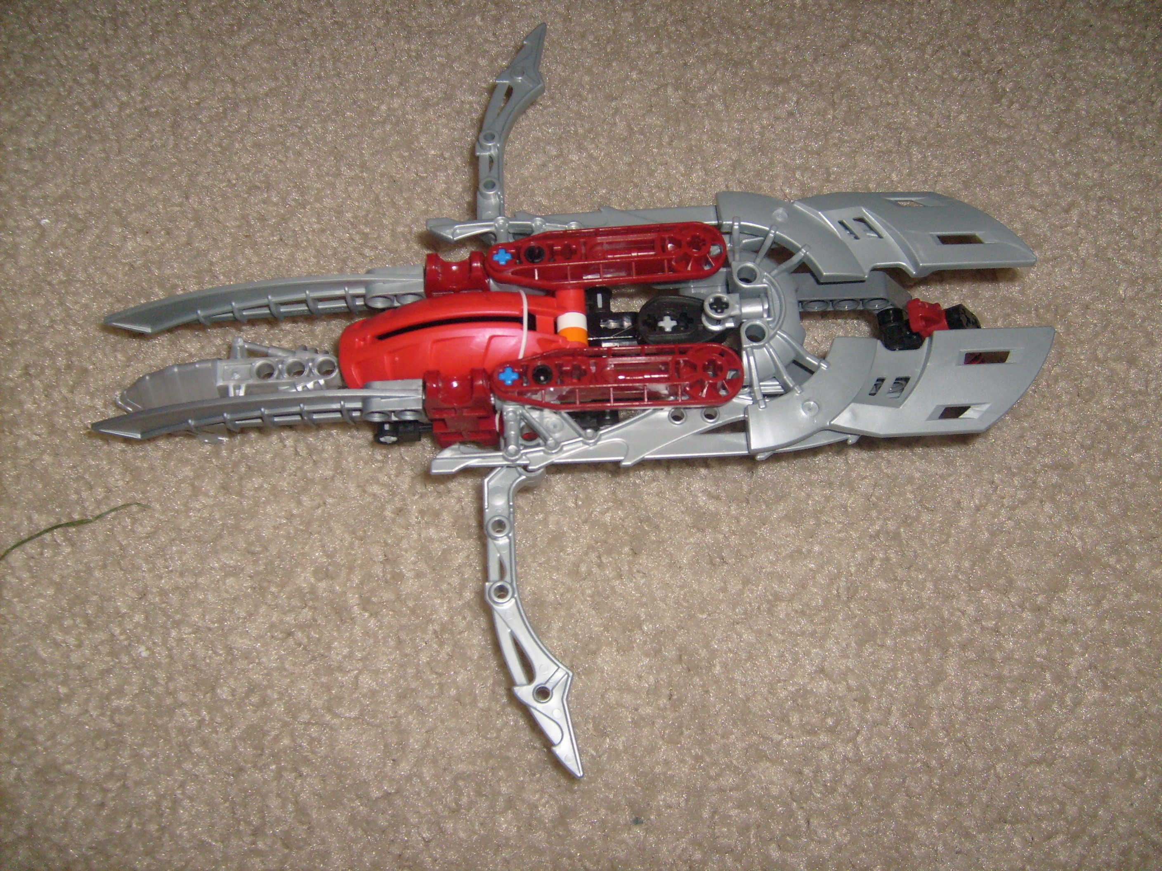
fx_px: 1175
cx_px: 581
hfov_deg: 52.6
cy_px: 436
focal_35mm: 35
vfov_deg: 40.7
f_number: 2.8
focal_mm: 5.8
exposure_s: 1/45
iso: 100
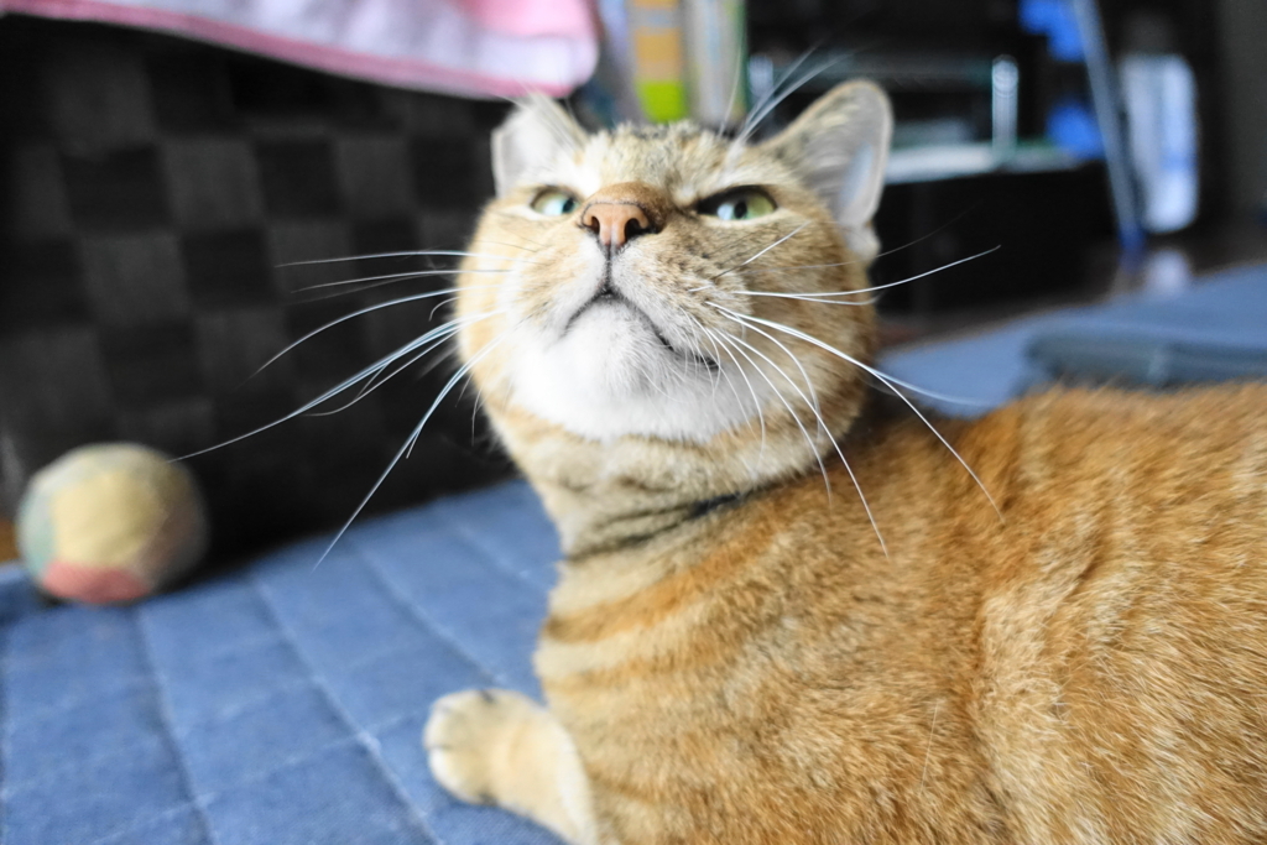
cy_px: 422
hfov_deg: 73.7
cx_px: 634
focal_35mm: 24
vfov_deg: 53.1
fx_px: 845
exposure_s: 1/200
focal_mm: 8.8
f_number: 1.8
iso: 1600
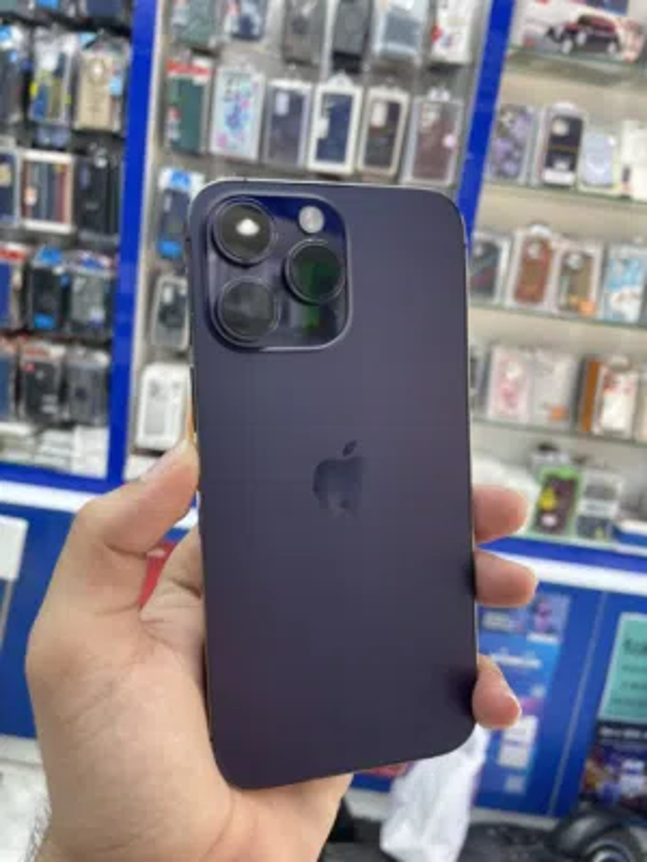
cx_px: 324
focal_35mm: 26
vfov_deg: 67.3
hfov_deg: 53.1
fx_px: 648
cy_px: 431
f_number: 1.6
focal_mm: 4.2
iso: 40
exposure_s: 1/100
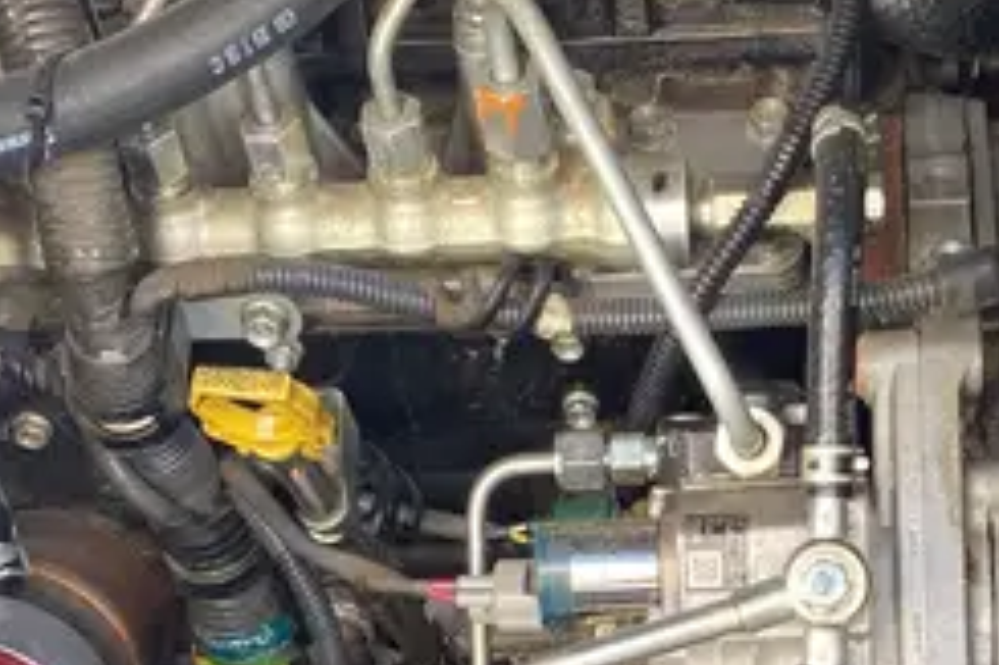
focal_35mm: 81
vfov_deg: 15.9
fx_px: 2246
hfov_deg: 24.8
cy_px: 896
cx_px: 726
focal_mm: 4.25
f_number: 1.8
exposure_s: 1/121
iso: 40
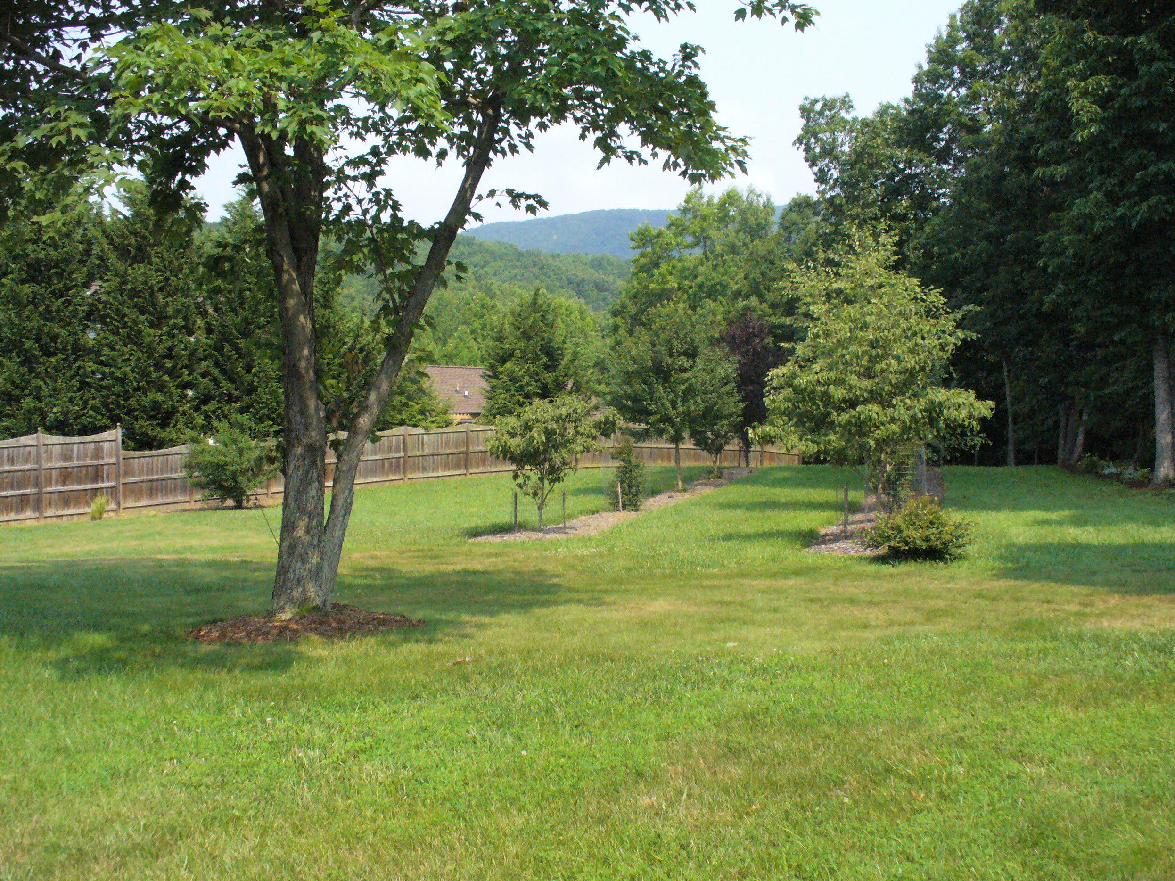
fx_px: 1290
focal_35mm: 38
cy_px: 451
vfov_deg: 37.7
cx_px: 587
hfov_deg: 49.0
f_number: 5.6
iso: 400
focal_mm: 6.1
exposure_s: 1/800
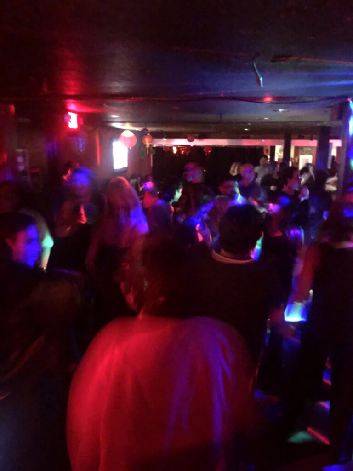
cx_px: 176
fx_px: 381
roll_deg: -1.1
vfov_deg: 63.4
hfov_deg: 49.7
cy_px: 236
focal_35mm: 28
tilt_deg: -13.1
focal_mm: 3.99
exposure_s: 1/4
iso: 2000
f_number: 1.8
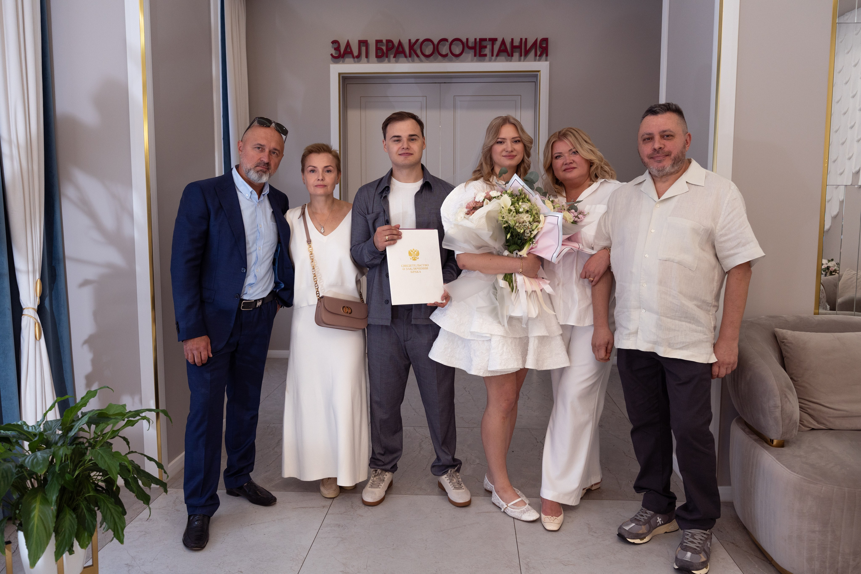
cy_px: 287
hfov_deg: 65.5
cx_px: 430
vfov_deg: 46.4
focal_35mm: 28
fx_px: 670
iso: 640
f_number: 4.5
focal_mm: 28
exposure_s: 1/200
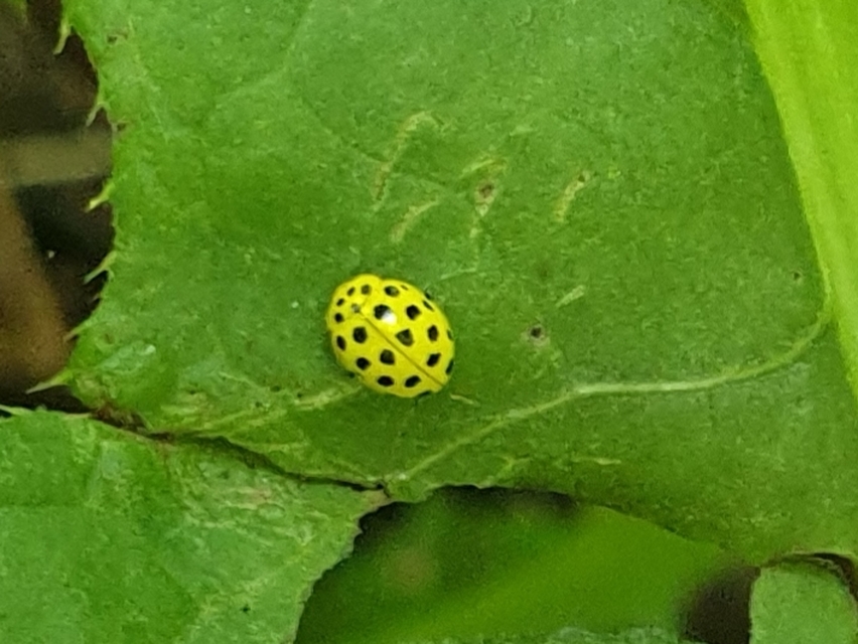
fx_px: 645
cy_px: 322
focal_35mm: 26
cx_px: 429
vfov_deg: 53.1
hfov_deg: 67.3
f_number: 2.4
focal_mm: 4.3
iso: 200
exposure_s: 1/50
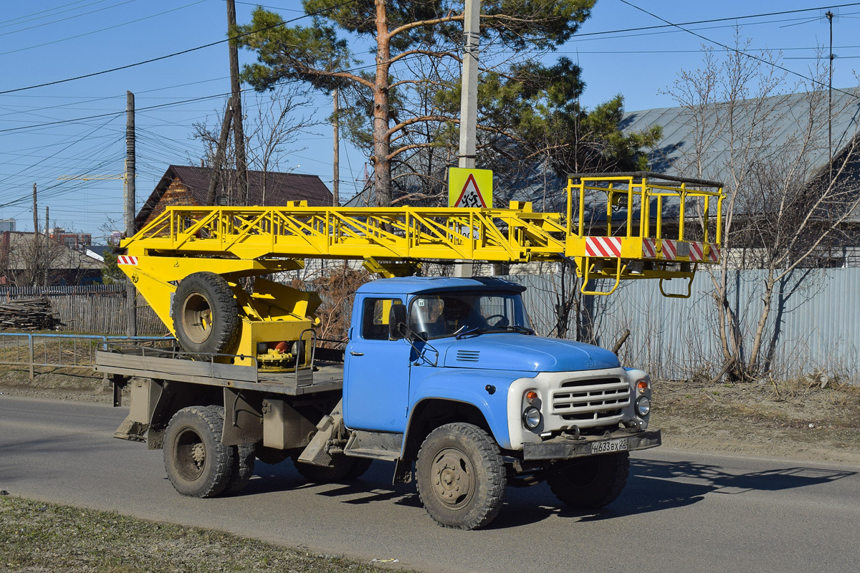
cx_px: 430
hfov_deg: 36.9
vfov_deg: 25.1
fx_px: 1290
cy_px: 286
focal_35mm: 54
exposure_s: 1/1250
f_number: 8
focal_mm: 36
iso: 200
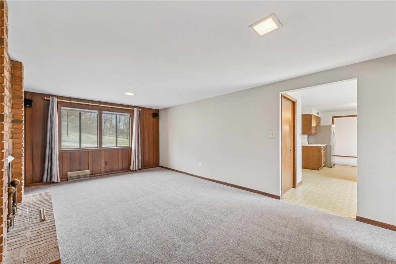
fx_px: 154
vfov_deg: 81.2
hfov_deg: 104.2
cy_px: 132
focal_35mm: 14
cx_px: 198
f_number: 11
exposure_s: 1/4
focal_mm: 14
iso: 100
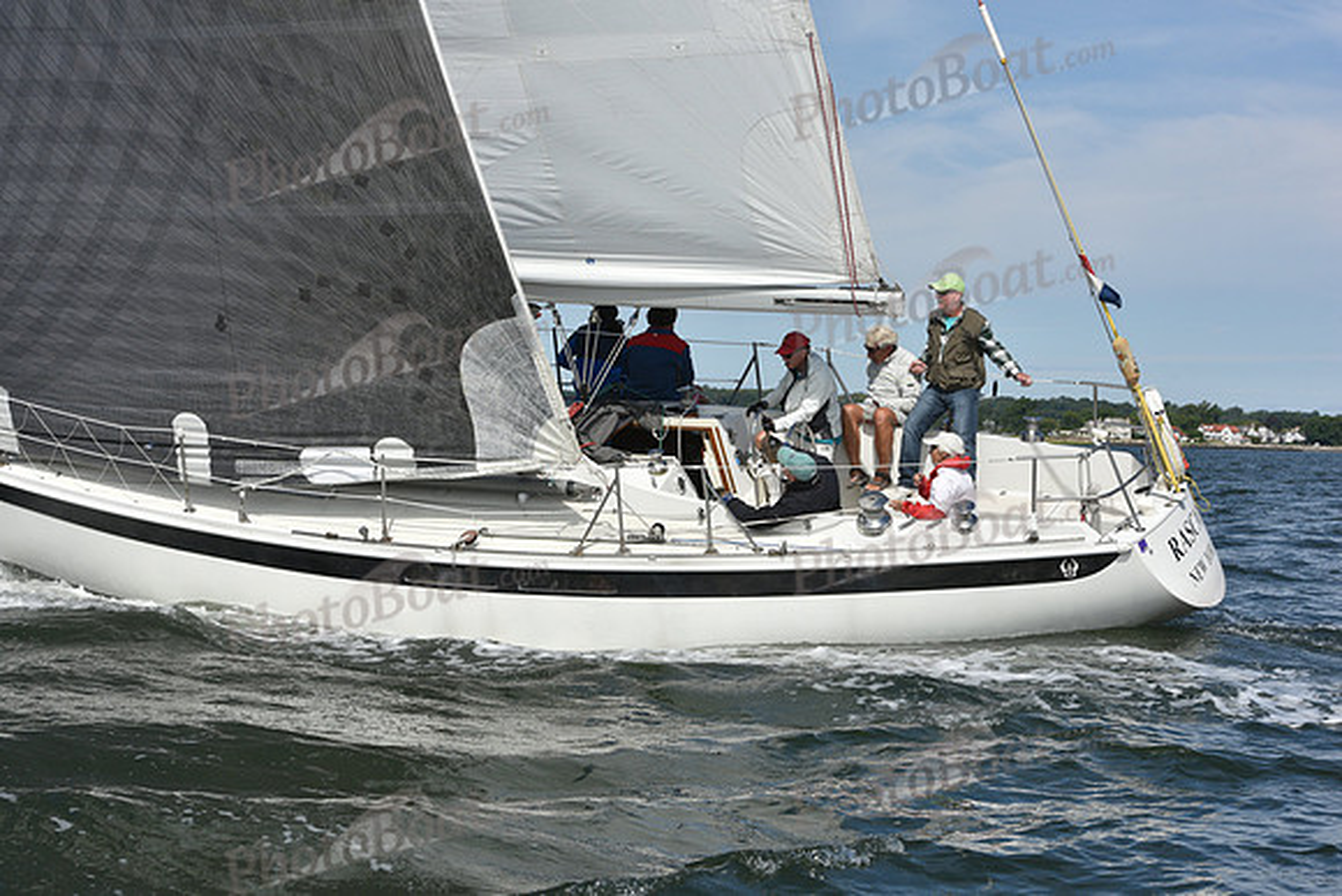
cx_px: 671
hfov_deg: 28.8
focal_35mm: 70
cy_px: 448
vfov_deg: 19.5
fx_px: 2610
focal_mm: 70
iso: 320
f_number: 11
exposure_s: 1/1000
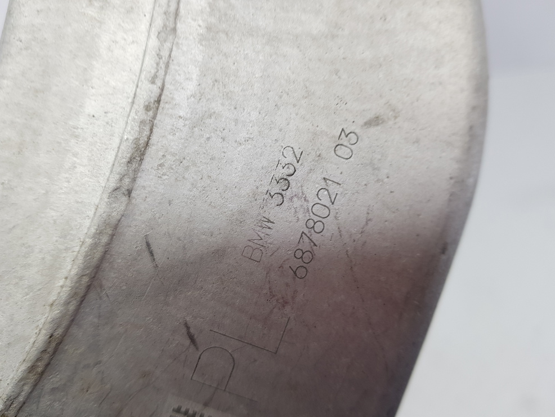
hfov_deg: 65.3
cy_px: 216
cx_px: 283
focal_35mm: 27
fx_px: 433
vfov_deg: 51.4
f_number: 1.7
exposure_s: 1/102
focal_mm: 4.2
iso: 40
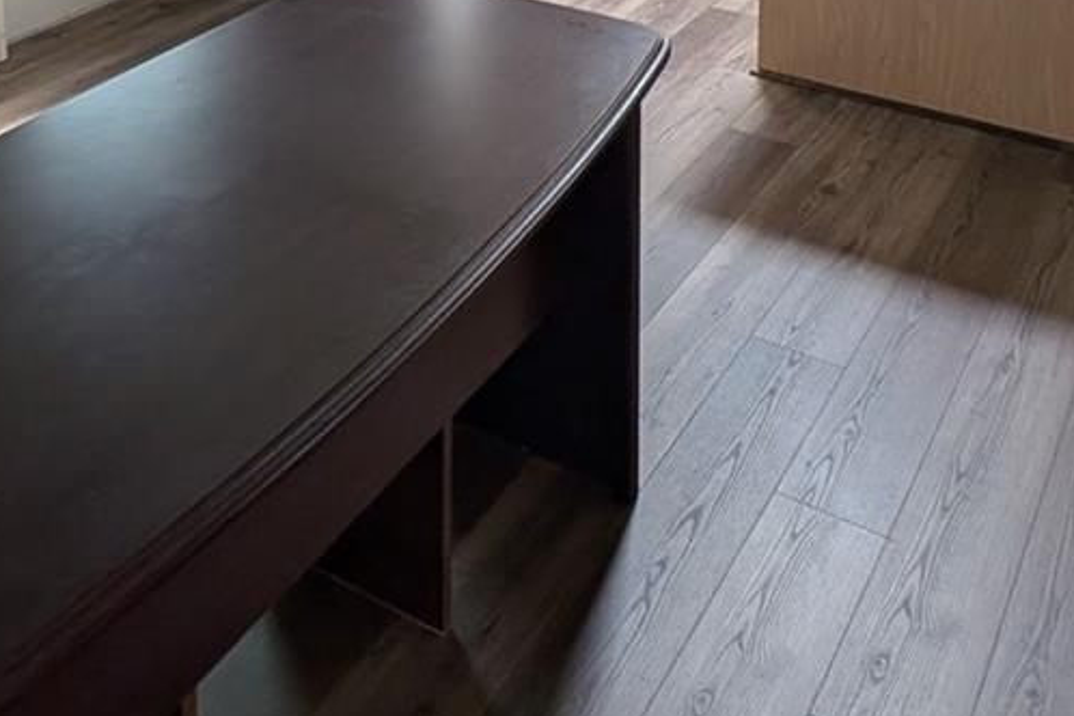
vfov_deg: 25.9
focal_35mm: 40
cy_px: -323
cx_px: 584
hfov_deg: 48.4
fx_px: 1193
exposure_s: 1/43.4
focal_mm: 2.02
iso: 82
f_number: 1.7
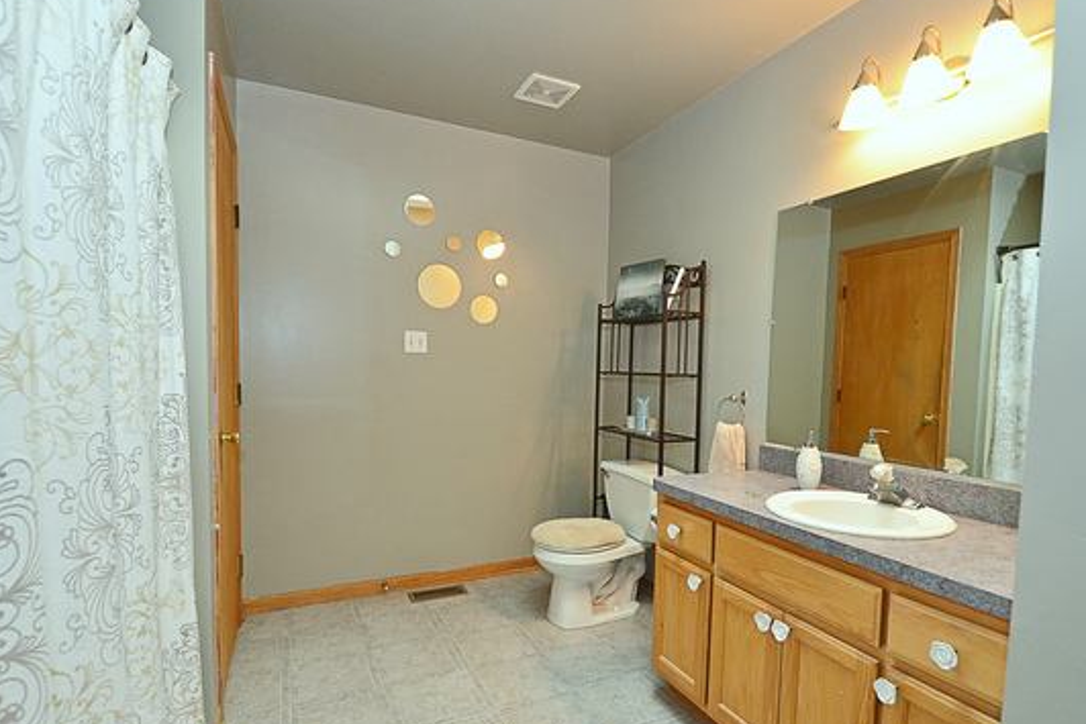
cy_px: 402
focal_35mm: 18
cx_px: 582
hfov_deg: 89.8
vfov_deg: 67.2
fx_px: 543
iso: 800
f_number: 6.3
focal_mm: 10
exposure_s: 1/60
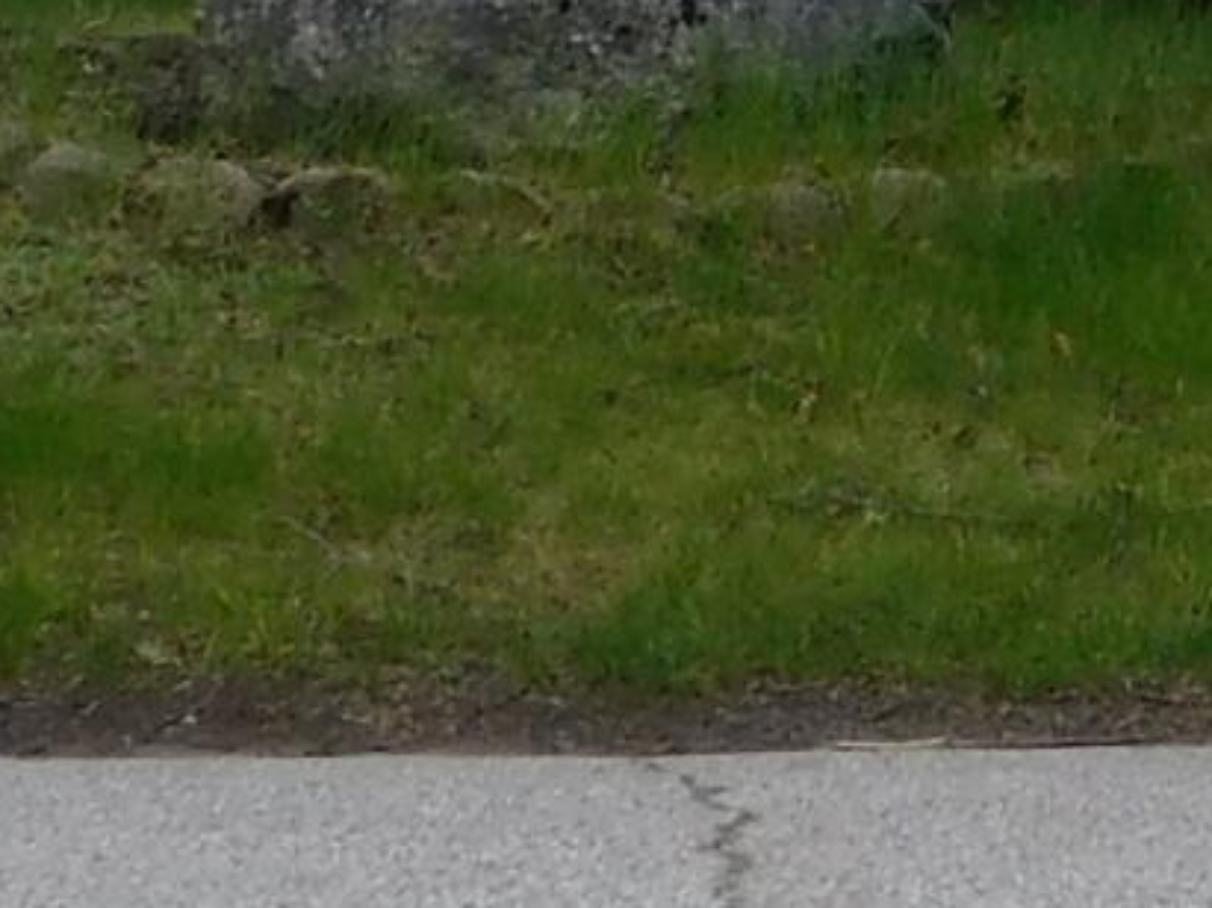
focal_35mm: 263
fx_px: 9206
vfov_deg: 5.4
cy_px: -1663
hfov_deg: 7.5
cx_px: 1368
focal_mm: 6.3
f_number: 3.5
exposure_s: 1/800
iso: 125
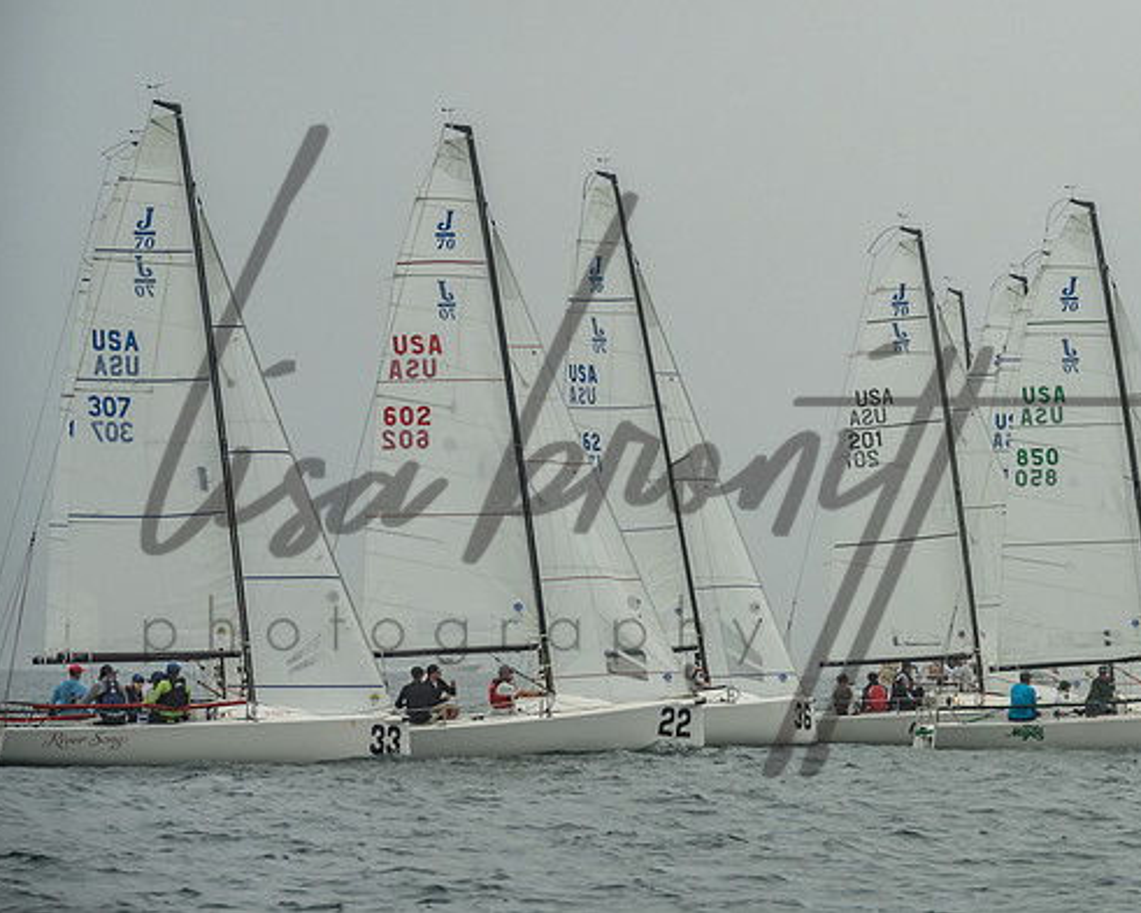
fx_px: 7667
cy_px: 354
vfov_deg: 6.8
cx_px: 828
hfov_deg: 8.5
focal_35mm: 227
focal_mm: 160
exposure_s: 1/2000
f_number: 9
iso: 800
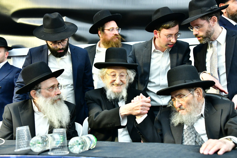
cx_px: 118
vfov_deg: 28.1
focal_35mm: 48
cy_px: 79
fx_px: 316
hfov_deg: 41.1
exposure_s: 1/125
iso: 3200
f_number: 5.6
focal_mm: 48
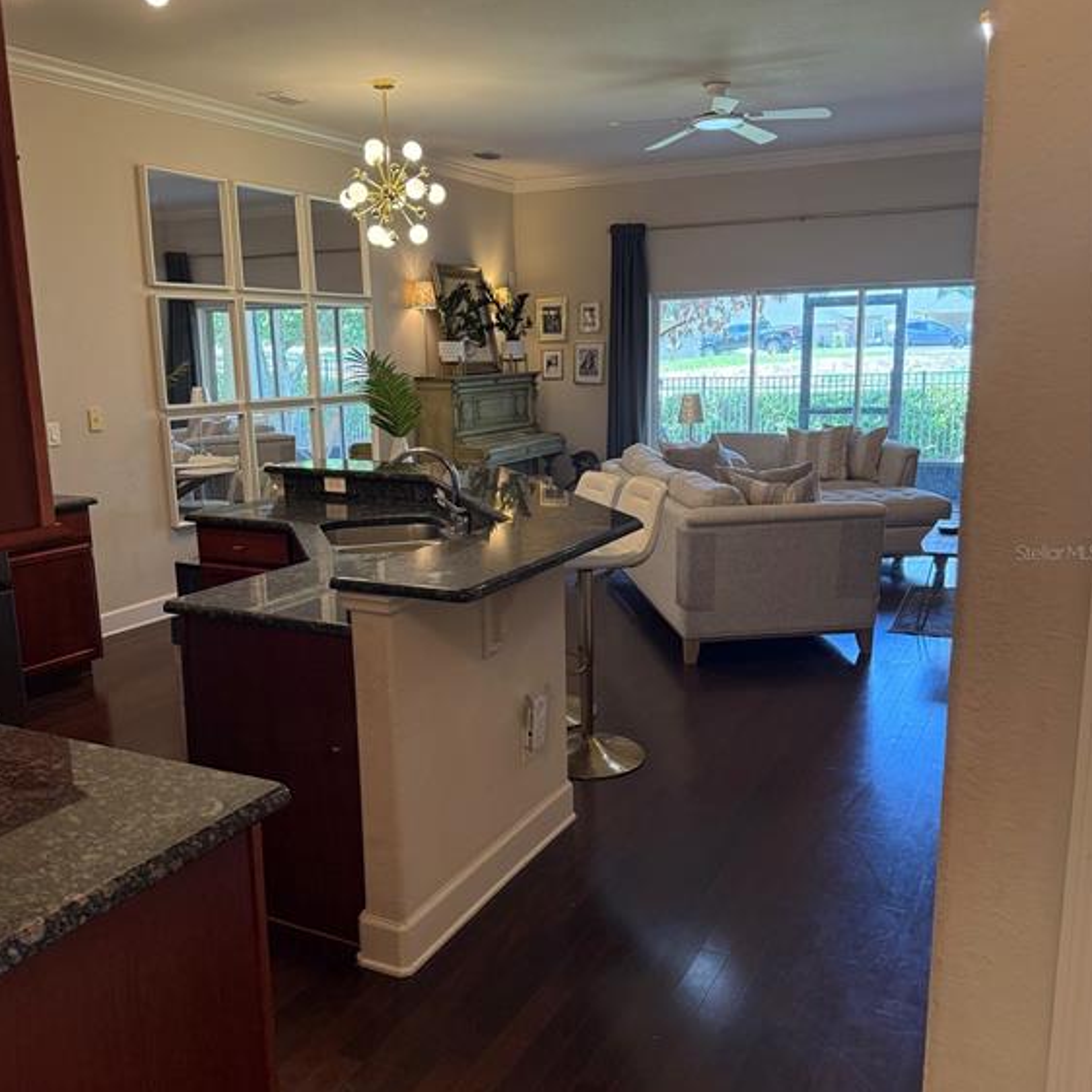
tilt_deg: -10.5
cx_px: 544
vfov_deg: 55.6
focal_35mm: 29
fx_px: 1035
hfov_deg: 55.6
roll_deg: +0.9
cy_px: 552
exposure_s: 1/120
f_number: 1.78
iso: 320
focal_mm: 6.76
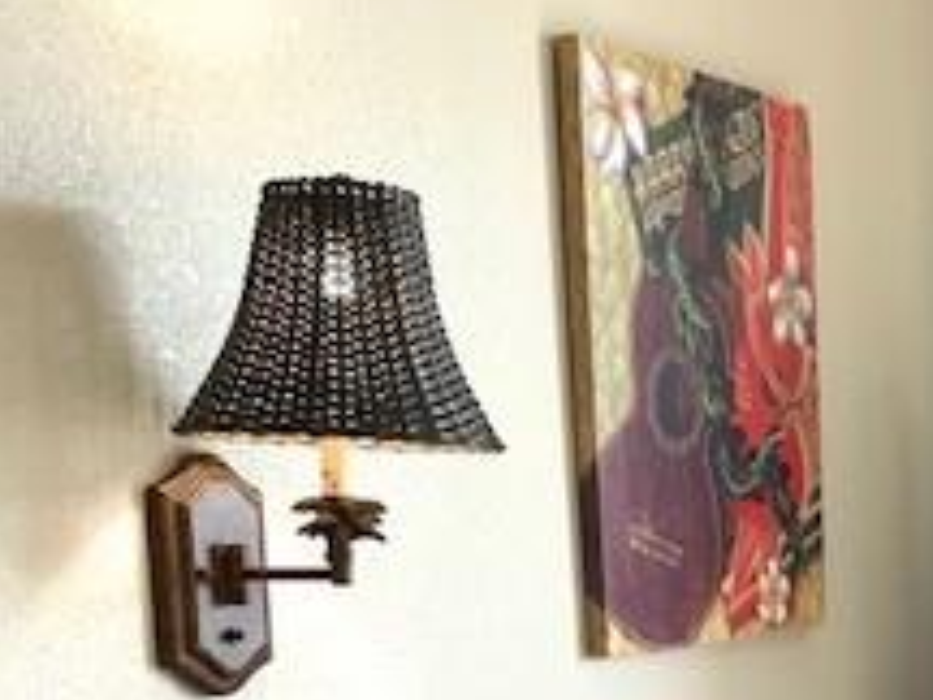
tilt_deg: -10.3
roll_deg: -0.2
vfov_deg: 17.6
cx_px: 959
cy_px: 985
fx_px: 2075
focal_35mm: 77
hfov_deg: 24.1
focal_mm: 4.25
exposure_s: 1/121
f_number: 1.8
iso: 64
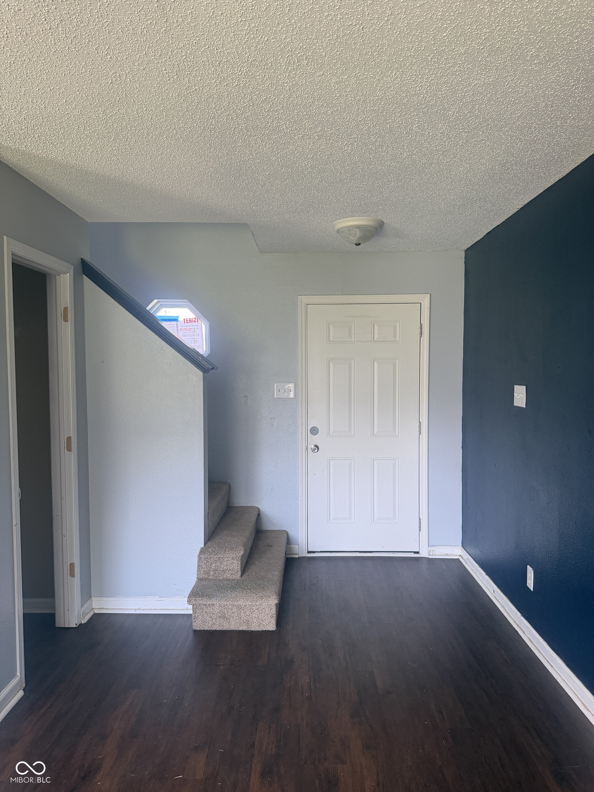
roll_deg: -0.4
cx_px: 297
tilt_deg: -4.0
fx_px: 549
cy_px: 396
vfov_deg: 71.6
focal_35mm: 24
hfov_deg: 56.8
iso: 250
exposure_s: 1/60
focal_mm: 6.76
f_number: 1.78
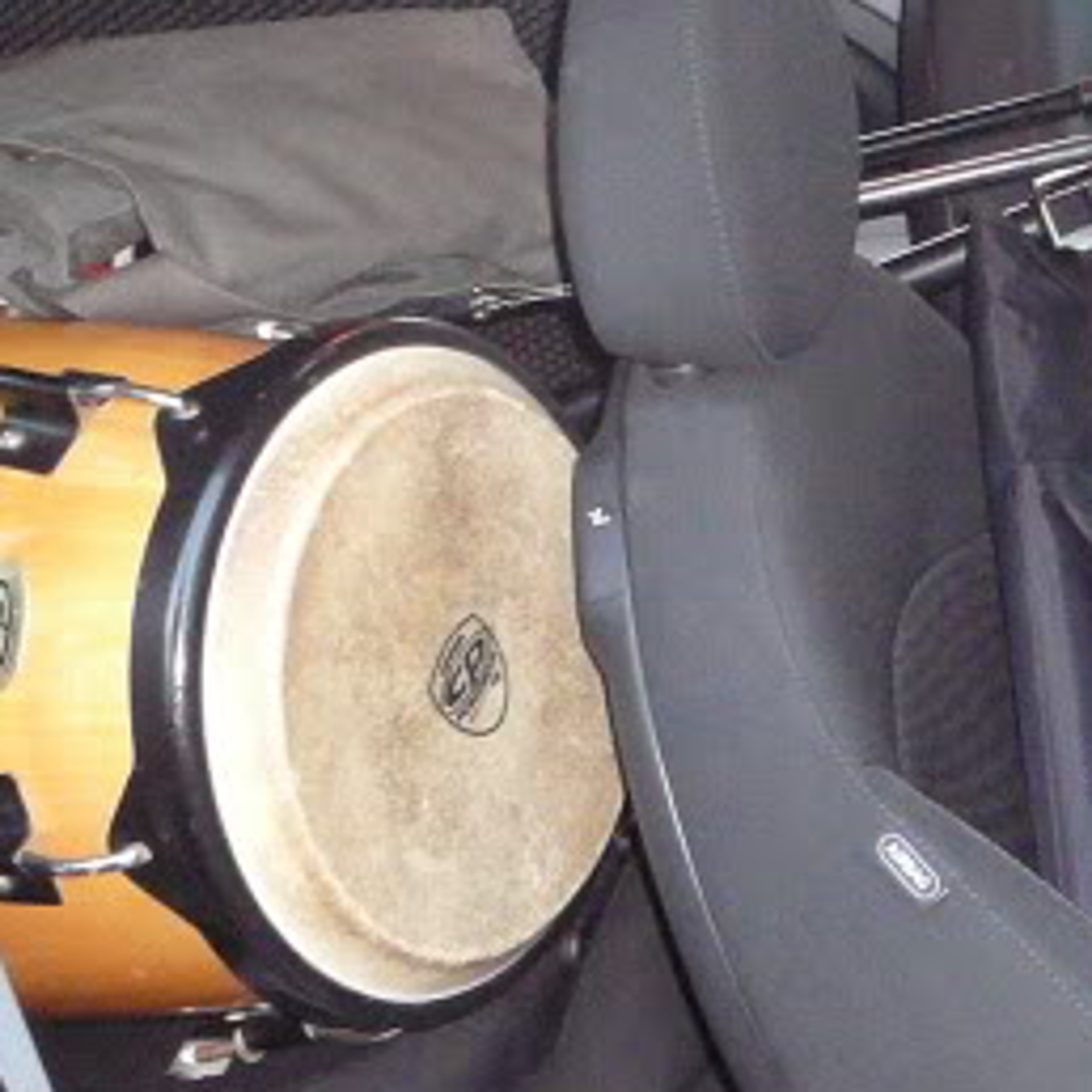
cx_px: 1486
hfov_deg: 16.9
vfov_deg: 18.1
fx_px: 3426
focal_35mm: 96
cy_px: 720
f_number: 2.8
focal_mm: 5.2
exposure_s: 1/30
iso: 400
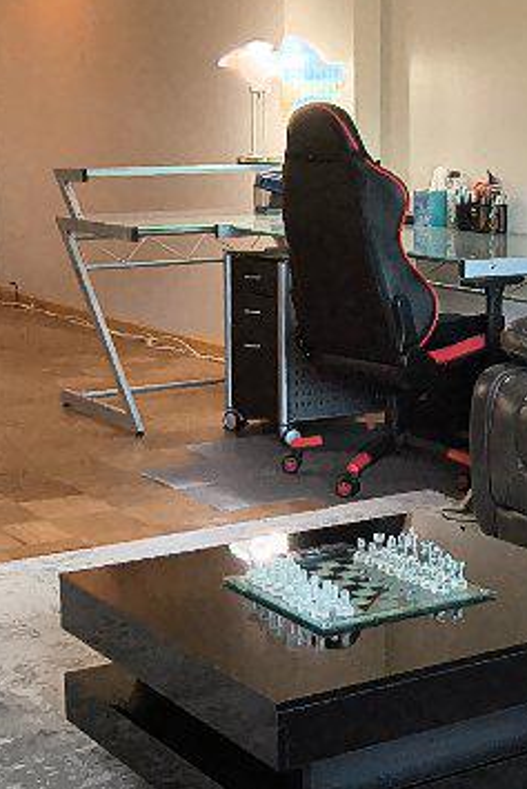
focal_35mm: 54
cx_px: 451
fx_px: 1185
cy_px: 398
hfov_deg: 24.5
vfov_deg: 36.9
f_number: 2.2
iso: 738
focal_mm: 2.13
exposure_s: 1/120
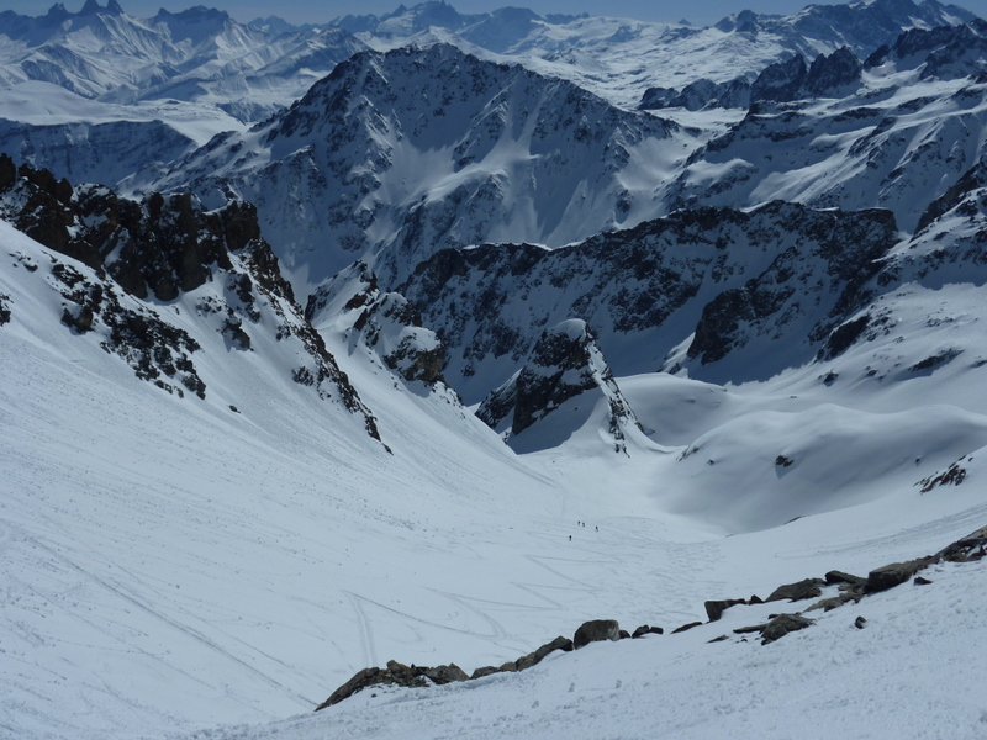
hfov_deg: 52.6
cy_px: 370
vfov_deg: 40.7
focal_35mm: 35
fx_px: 998
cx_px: 494
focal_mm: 6.3
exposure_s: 1/400
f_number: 11
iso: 80
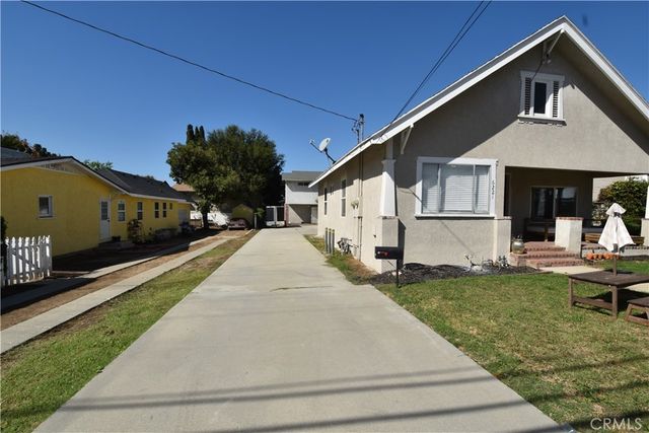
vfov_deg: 77.4
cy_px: 216
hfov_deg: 100.4
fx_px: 270
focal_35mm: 15
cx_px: 324
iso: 100
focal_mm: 10
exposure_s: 1/200
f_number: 11
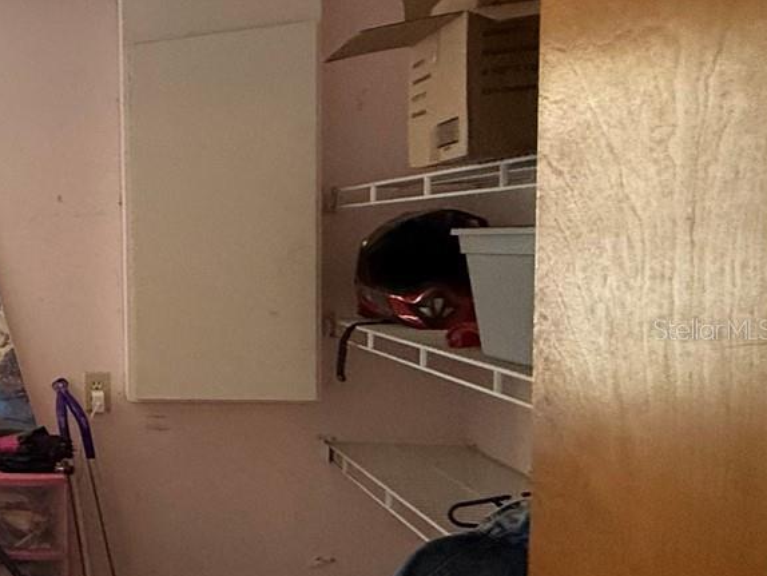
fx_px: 864
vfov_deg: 36.8
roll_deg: +2.8
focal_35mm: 39
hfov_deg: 32.2
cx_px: -290
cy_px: 329
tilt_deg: -4.7
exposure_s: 1/60
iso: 400
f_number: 2.2
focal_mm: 2.22
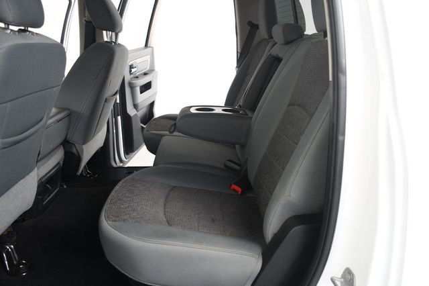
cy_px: 143
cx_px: 214
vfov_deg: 43.6
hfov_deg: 62.0
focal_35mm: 30
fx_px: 357
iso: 100
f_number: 4
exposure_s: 1/160
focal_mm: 20
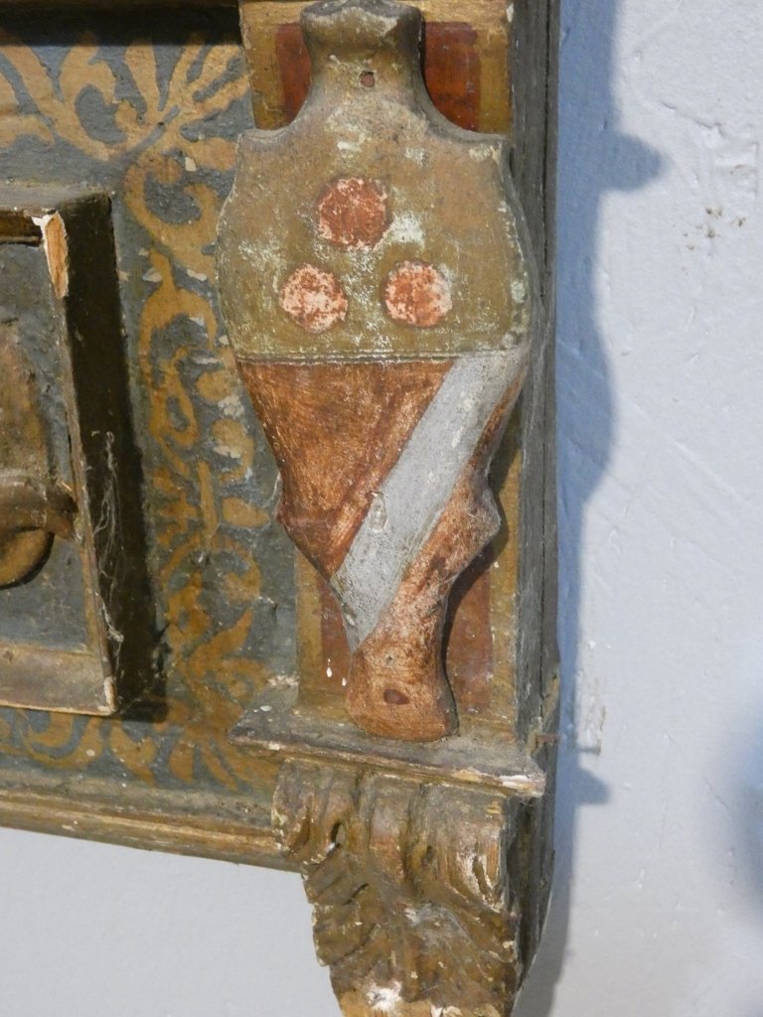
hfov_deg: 30.3
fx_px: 1411
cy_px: 508
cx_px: 382
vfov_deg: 39.7
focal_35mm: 48
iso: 1250
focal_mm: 8.6
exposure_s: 1/80
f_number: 3.8
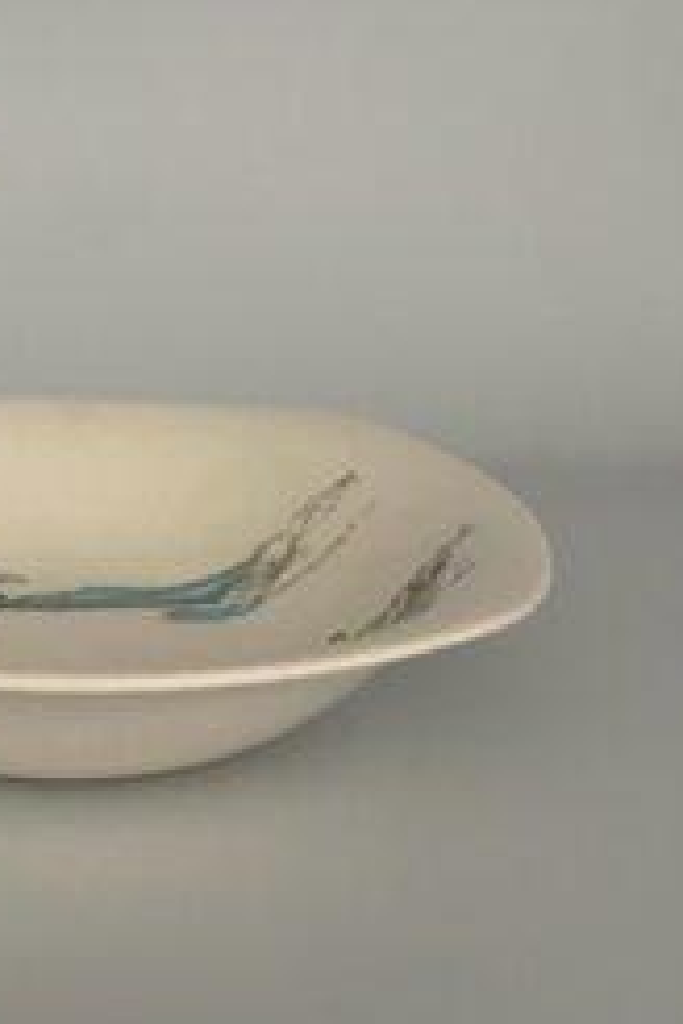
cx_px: 100
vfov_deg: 43.8
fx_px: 1252
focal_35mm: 44
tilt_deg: -24.1
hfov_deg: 29.5
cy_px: 691
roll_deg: -1.4
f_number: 1.6
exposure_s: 1/60
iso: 160
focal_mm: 4.2
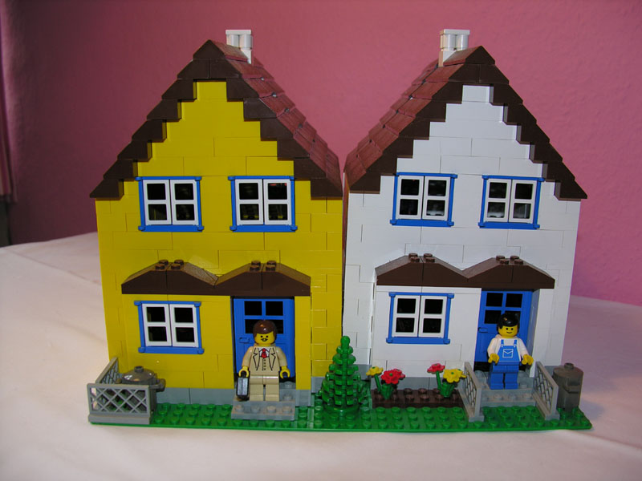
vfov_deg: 40.7
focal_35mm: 35
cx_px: 321
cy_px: 240
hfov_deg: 52.6
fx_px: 649
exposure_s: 1/60.1
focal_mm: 8.9
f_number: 2.8
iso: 50
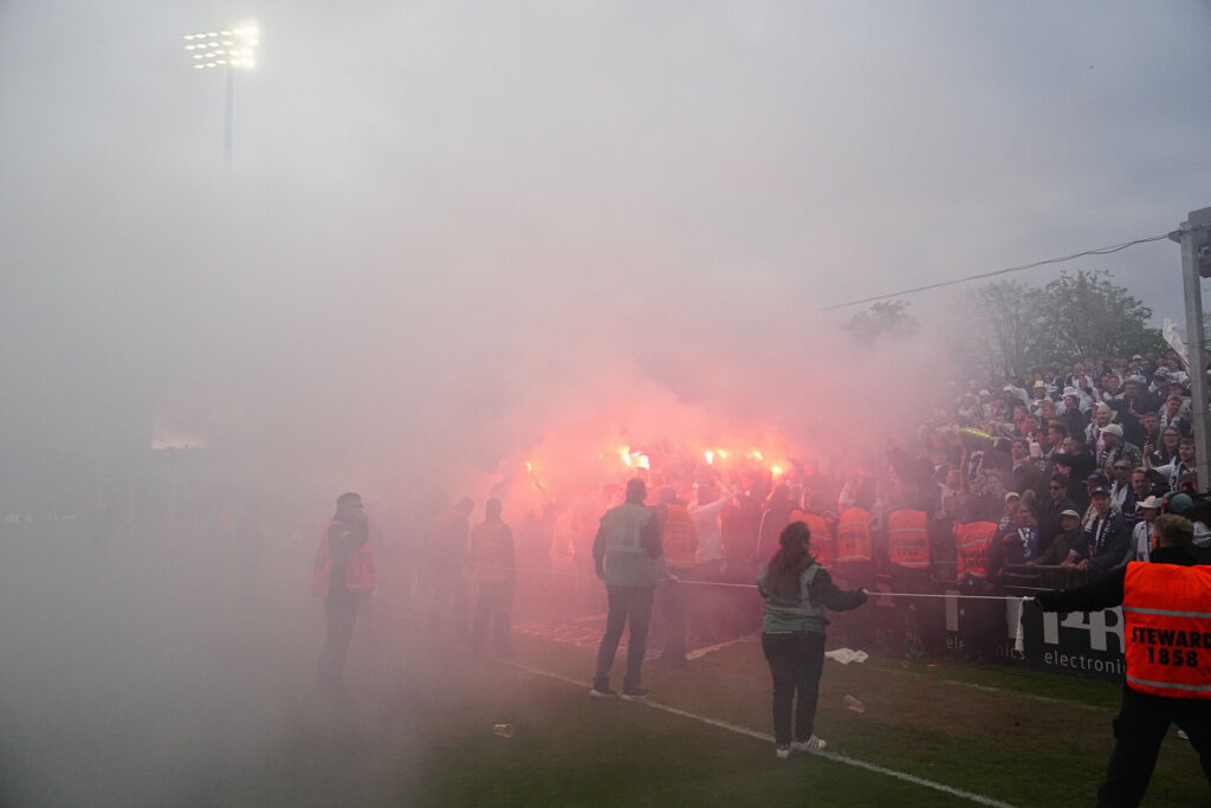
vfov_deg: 41.1
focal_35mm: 32
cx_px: 606
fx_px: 1077
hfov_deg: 58.7
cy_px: 404
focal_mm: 32
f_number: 2.8
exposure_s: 1/10000
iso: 3200
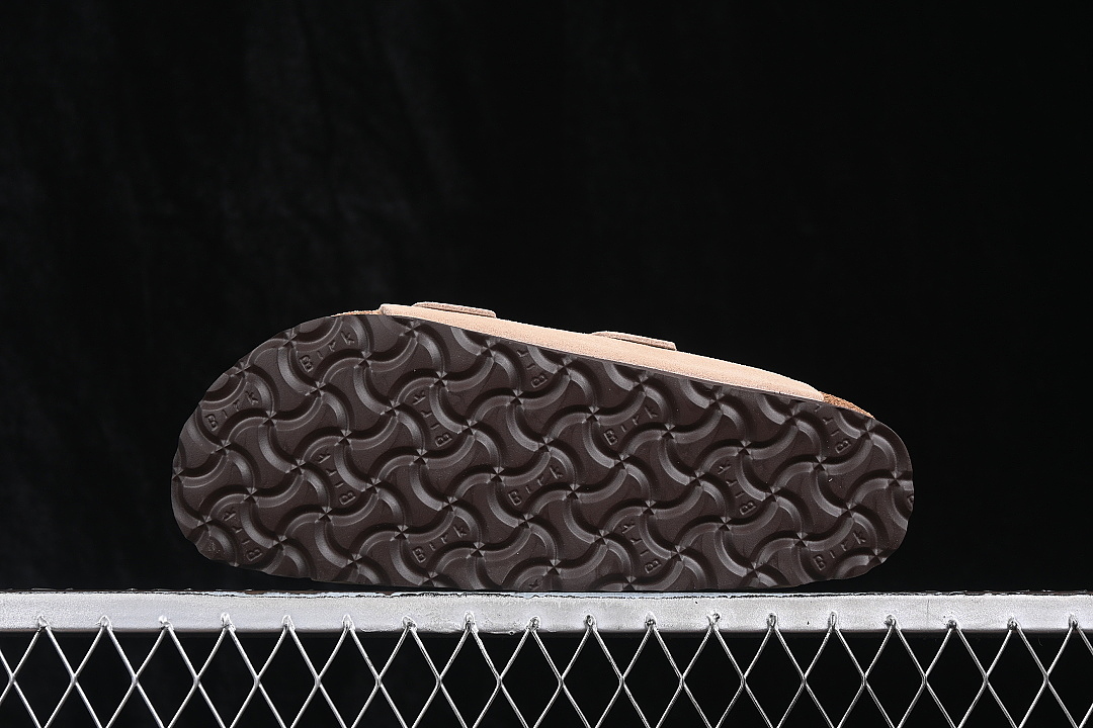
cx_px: 546
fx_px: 2277
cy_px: 364
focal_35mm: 75
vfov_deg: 18.2
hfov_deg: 27.0
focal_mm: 50
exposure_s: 1/60
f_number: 6.3
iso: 160
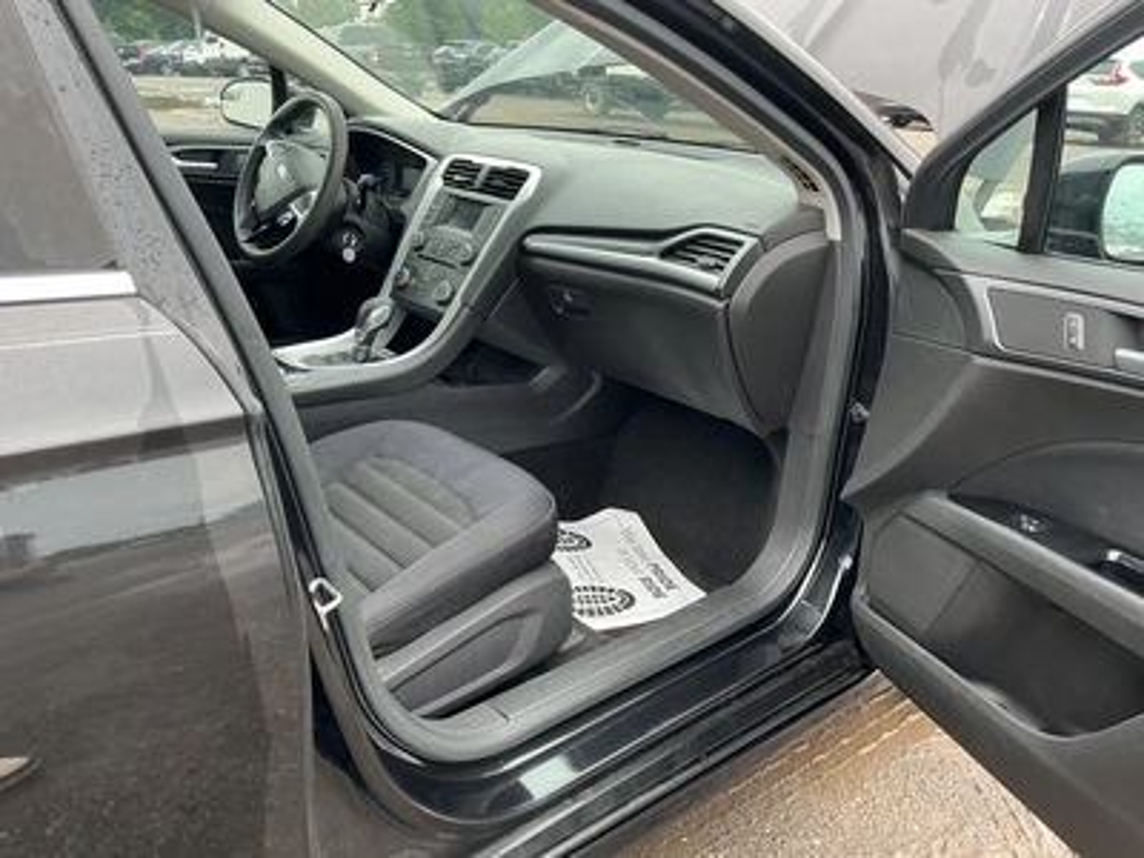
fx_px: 925
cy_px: 429
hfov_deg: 63.4
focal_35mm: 28
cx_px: 572
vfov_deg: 49.7
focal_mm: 3
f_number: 1.8
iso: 25
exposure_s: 1/122
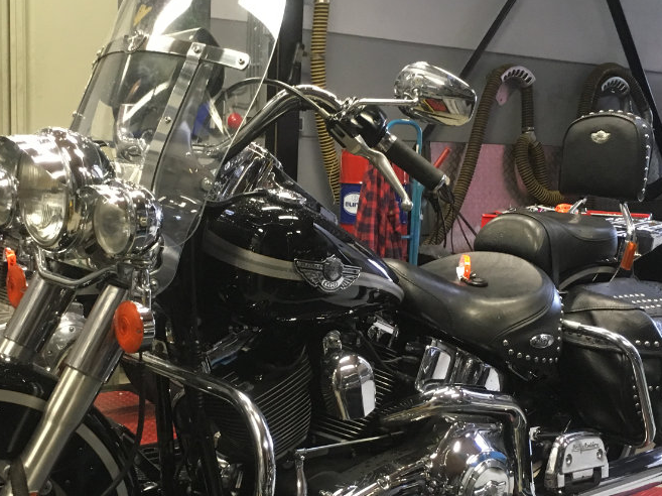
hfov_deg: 36.2
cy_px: 304
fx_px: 1013
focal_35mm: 53
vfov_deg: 27.4
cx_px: 310
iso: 200
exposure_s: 1/25
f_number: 2.2
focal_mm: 4.2
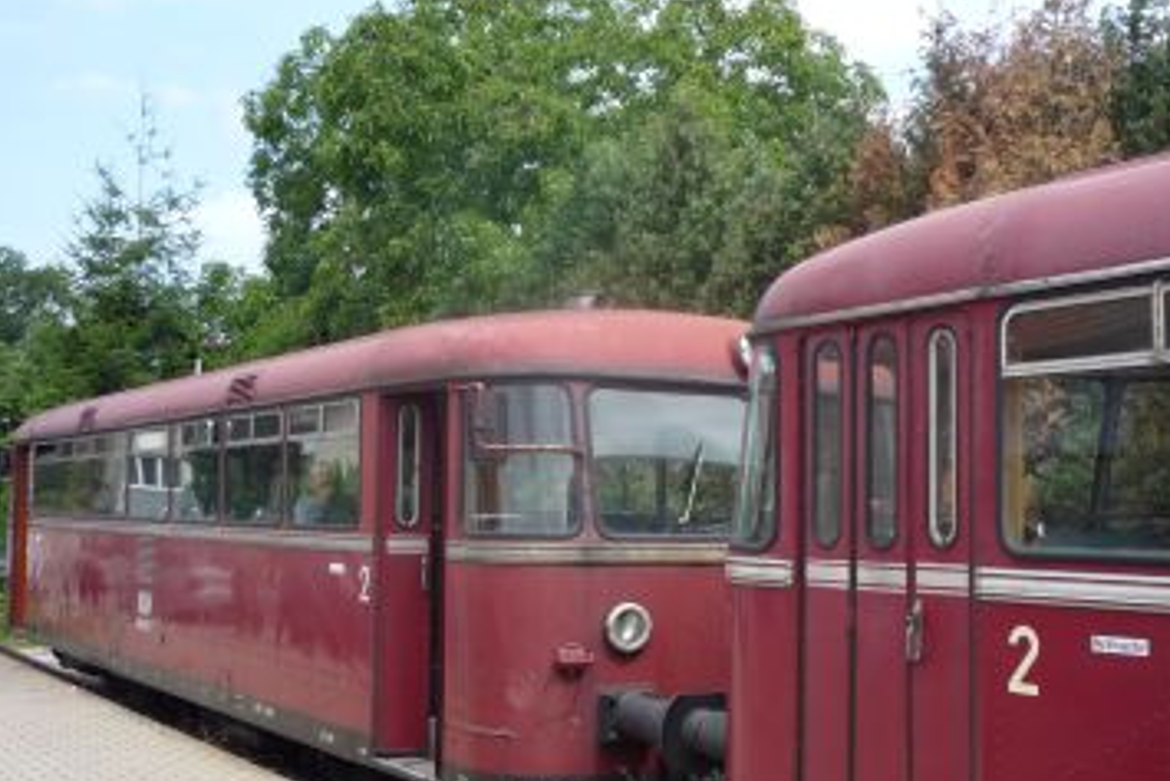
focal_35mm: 45
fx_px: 1463
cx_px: 679
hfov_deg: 43.4
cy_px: 445
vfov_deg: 29.9
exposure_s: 1/400
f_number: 4
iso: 100
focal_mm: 5.2
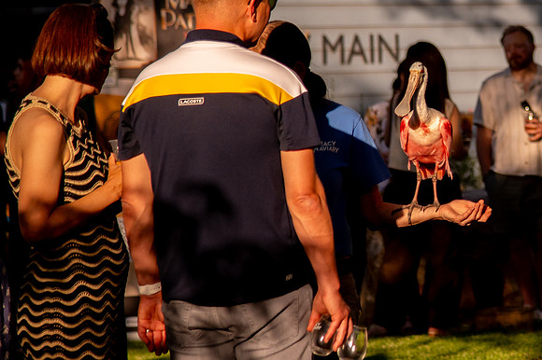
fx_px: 3638
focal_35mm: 242
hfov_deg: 8.5
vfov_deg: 5.7
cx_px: 545
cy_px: 141
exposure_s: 1/8000
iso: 1000
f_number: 4
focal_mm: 105
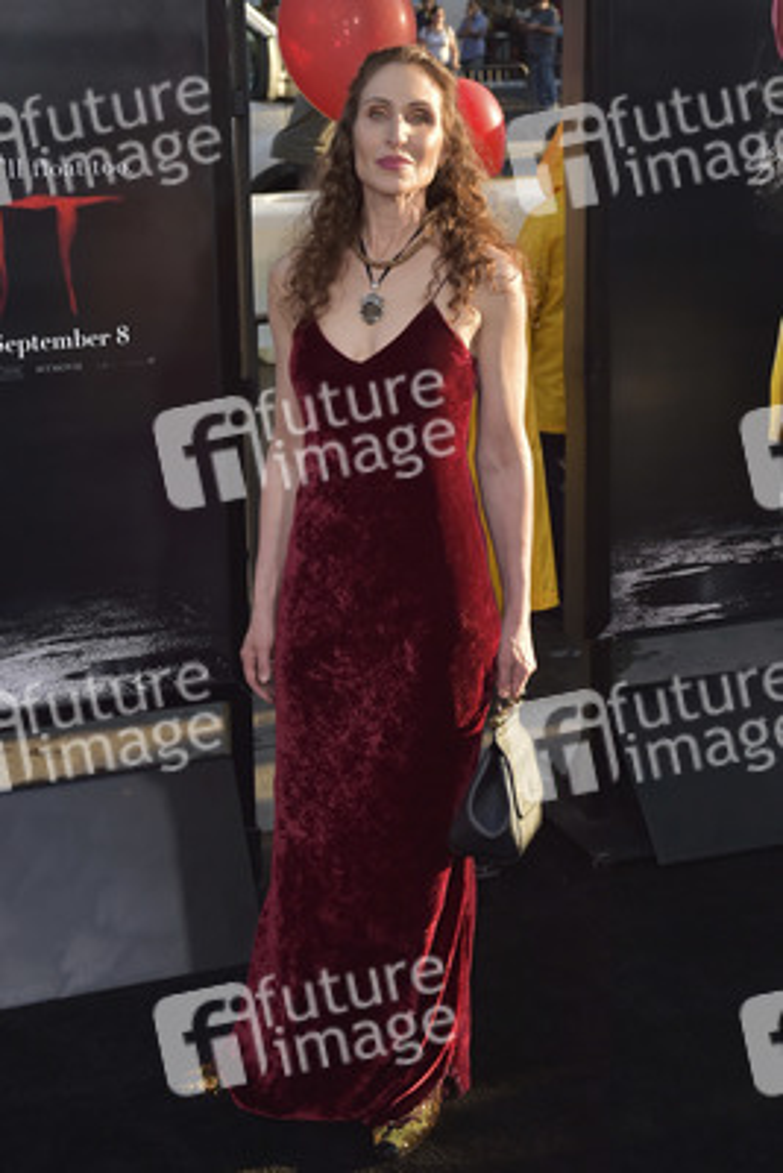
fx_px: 1793
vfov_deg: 36.2
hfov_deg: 24.6
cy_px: 586
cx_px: 392
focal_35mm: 55
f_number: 6.3
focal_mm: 55
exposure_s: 1/320
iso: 500
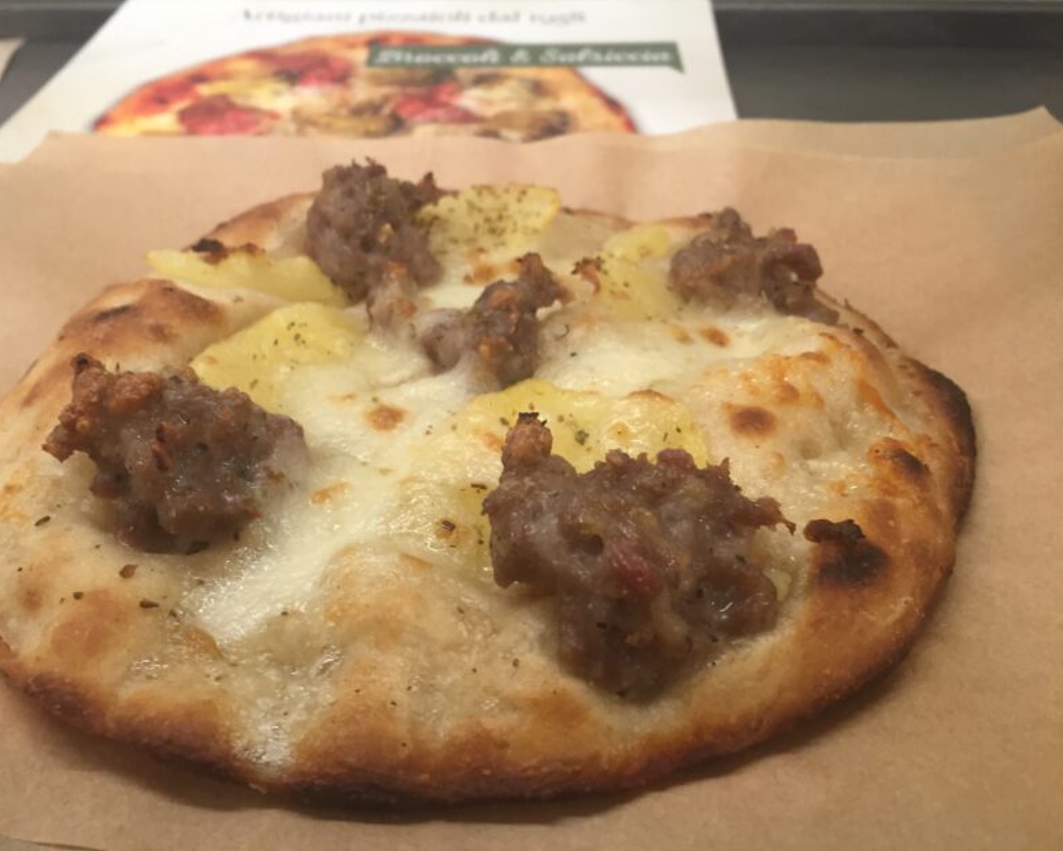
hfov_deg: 57.1
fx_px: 975
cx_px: 488
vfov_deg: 47.1
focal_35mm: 31
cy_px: 422
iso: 125
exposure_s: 1/33
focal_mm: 4.15
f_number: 2.2
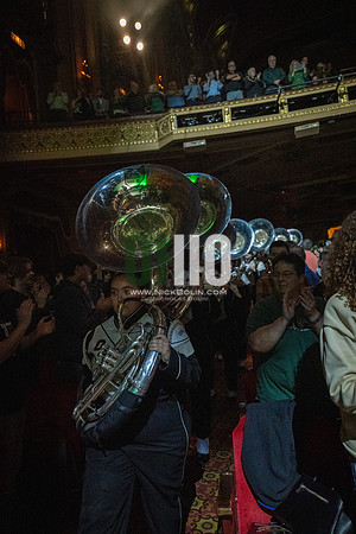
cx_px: 178
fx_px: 356
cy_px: 267
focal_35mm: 24
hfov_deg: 53.1
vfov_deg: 73.7
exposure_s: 1/500
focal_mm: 24
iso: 20000
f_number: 2.8
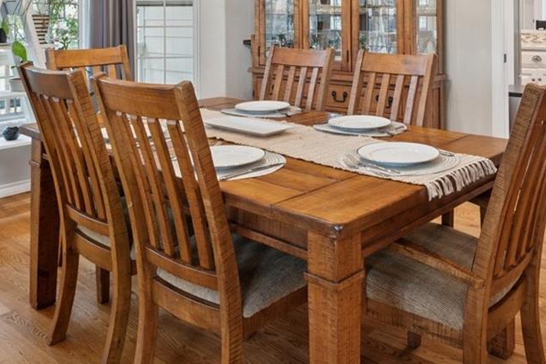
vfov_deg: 32.8
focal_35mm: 38
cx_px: 344
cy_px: 19
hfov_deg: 50.2
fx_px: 576
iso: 800
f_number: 11
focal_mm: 15
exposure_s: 1/2.5
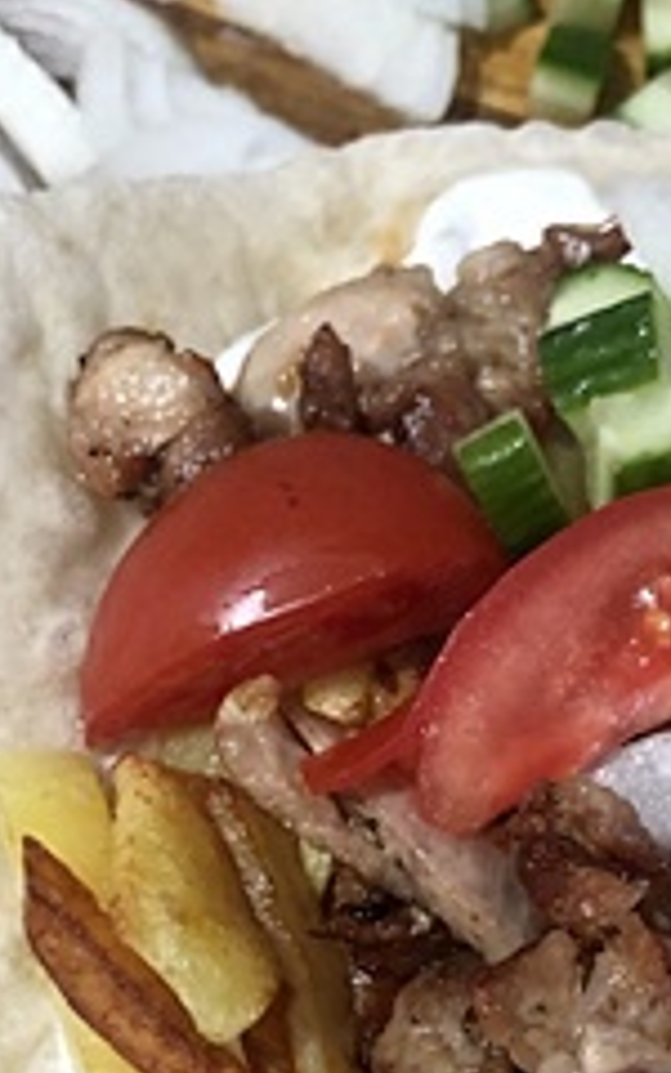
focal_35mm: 74
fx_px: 2165
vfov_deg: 27.0
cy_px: 939
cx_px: 351
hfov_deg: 17.6
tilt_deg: -69.5
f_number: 1.8
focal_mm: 3.99
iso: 64
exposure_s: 1/15
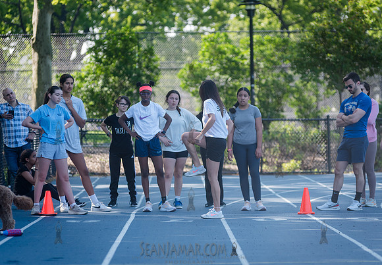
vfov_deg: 6.9
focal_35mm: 204
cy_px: 132
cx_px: 204
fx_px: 2197
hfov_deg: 9.9
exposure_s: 1/640
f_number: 4
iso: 400
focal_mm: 185
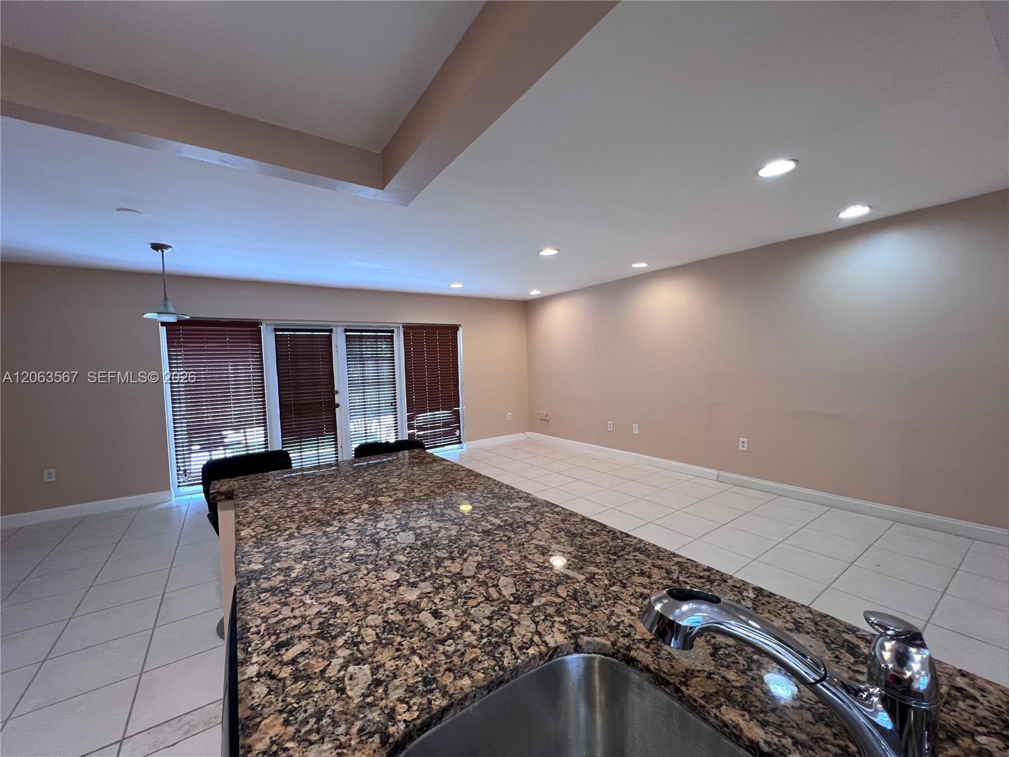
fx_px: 379
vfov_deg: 89.9
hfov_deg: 106.2
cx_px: 504
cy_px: 378
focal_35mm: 13
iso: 160
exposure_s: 1/120
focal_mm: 1.57
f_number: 1.8
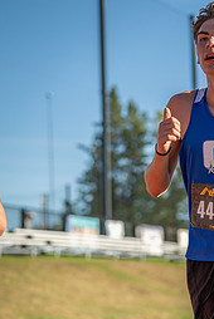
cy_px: 273
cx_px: 186
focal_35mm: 138
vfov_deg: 14.7
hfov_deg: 9.9
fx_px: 1227
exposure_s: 1/1000
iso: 80
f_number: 2.8
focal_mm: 78
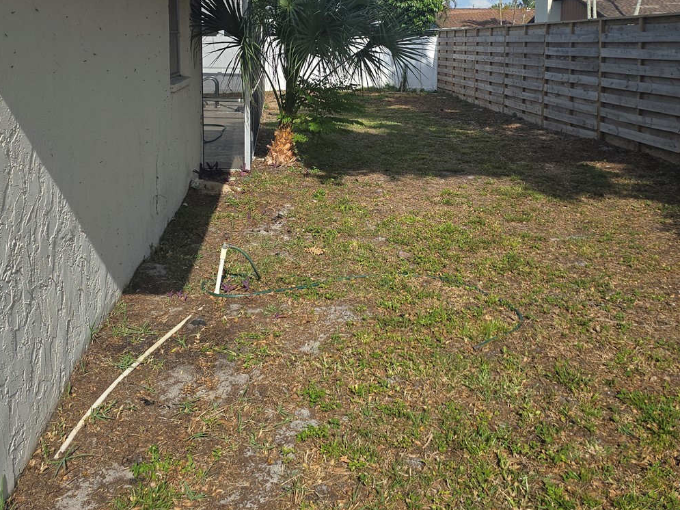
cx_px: 342
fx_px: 727
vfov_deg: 37.6
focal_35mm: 37
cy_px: 124
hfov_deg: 50.1
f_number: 1.7
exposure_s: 1/934
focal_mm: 6.3
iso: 12
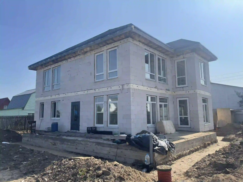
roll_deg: +1.0
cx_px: 122
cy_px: 91
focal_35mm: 26
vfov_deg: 53.1
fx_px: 183
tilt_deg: +6.5
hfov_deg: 67.3
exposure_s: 1/4292
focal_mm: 4.2
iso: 32
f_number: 1.6
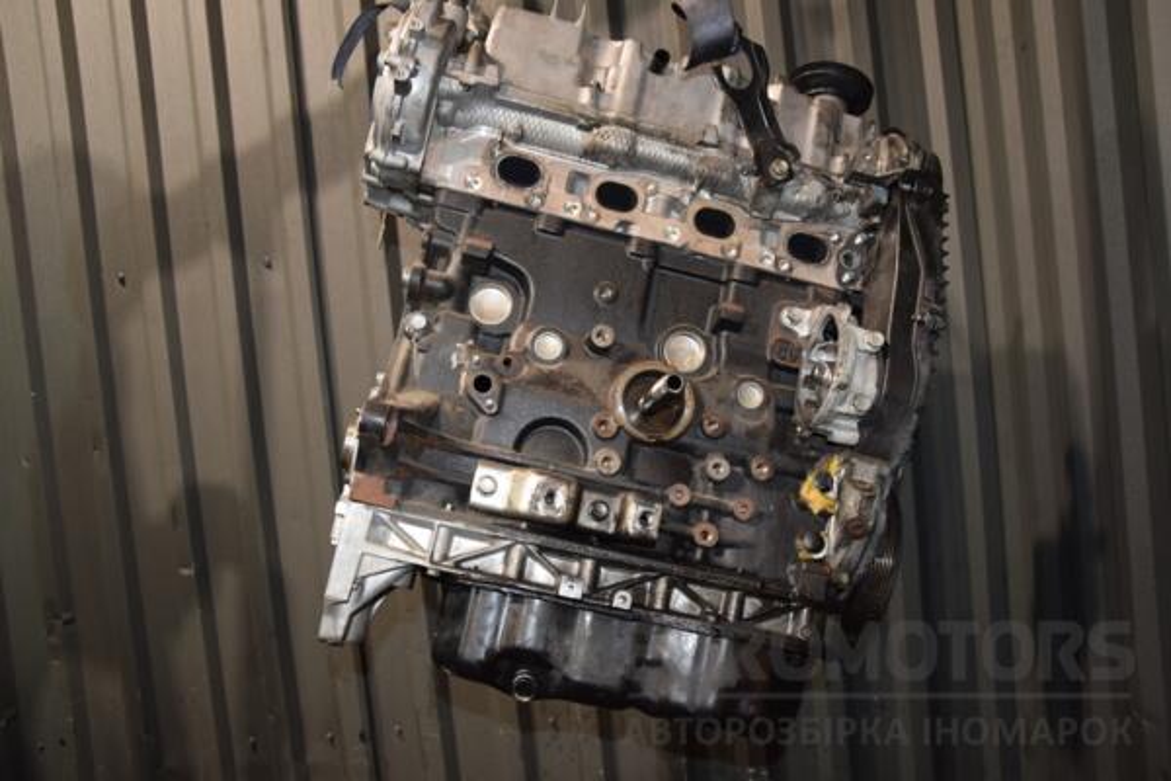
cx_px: 586
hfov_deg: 59.5
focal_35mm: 32
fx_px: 1025
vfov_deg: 41.7
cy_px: 390
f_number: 5
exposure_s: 1/60
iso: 800
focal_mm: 21
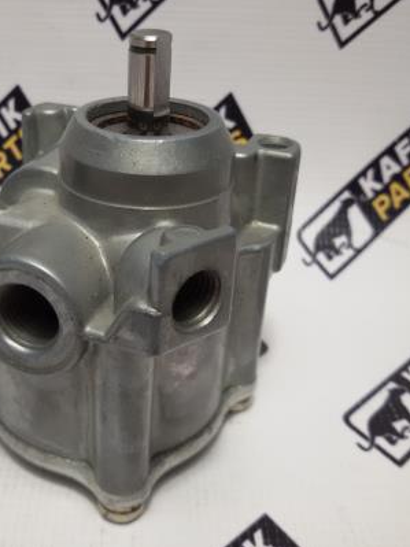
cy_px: 274
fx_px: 664
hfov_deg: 33.9
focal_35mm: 42
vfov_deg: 44.8
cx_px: 129
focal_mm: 2.93
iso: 40
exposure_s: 1/33
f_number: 2.4
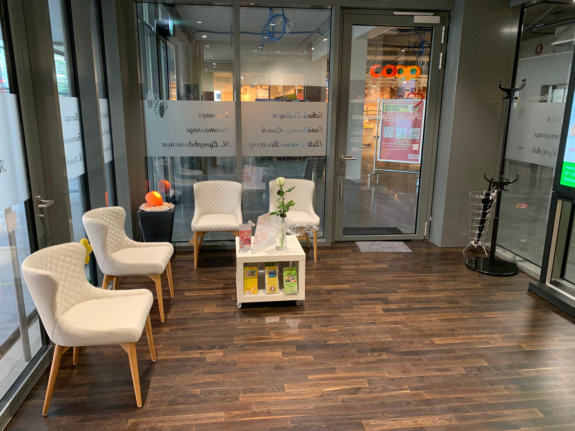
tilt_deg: -13.6
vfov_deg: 53.1
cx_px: 288
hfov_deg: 67.3
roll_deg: -0.5
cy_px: 216
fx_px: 432
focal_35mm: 26
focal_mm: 4.25
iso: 125
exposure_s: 1/50
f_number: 1.8
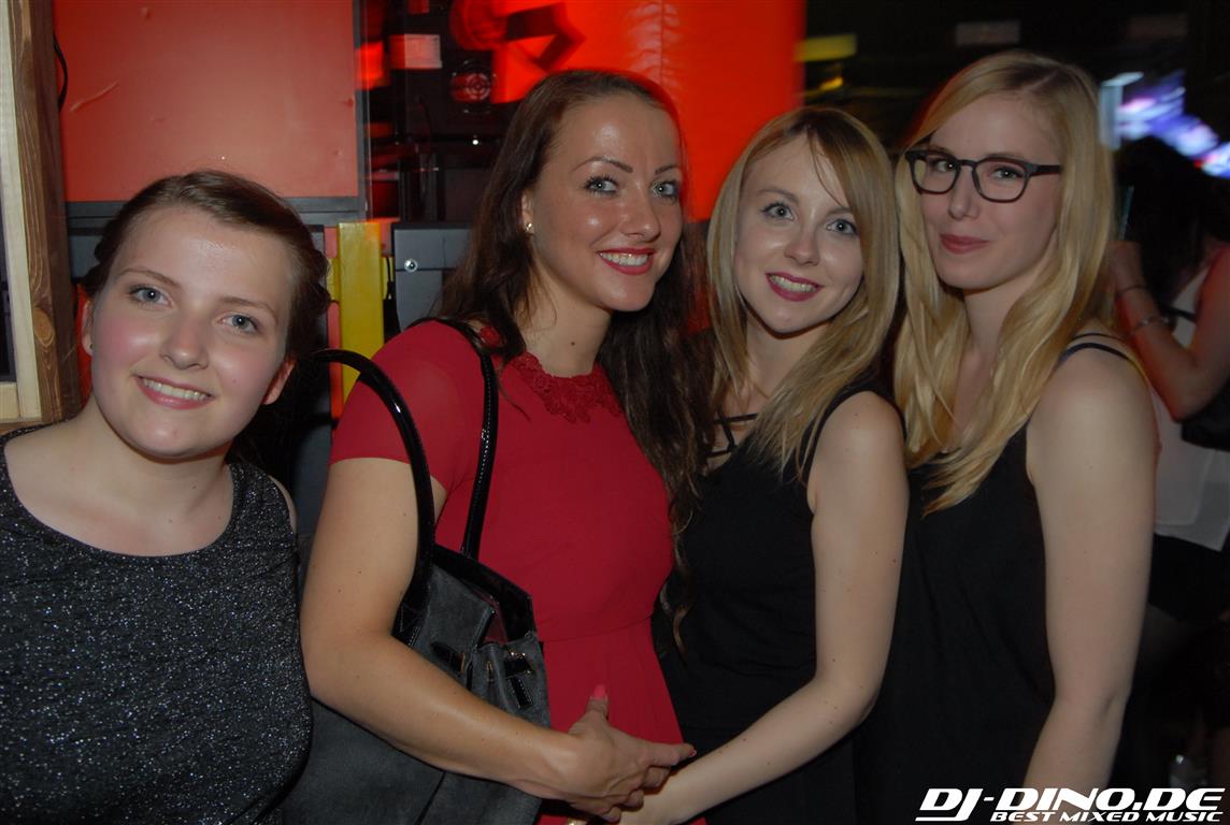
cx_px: 615
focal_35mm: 36
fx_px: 1233
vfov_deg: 37.0
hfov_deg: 53.0
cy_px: 412
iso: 400
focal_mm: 24
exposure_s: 1/6
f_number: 6.3
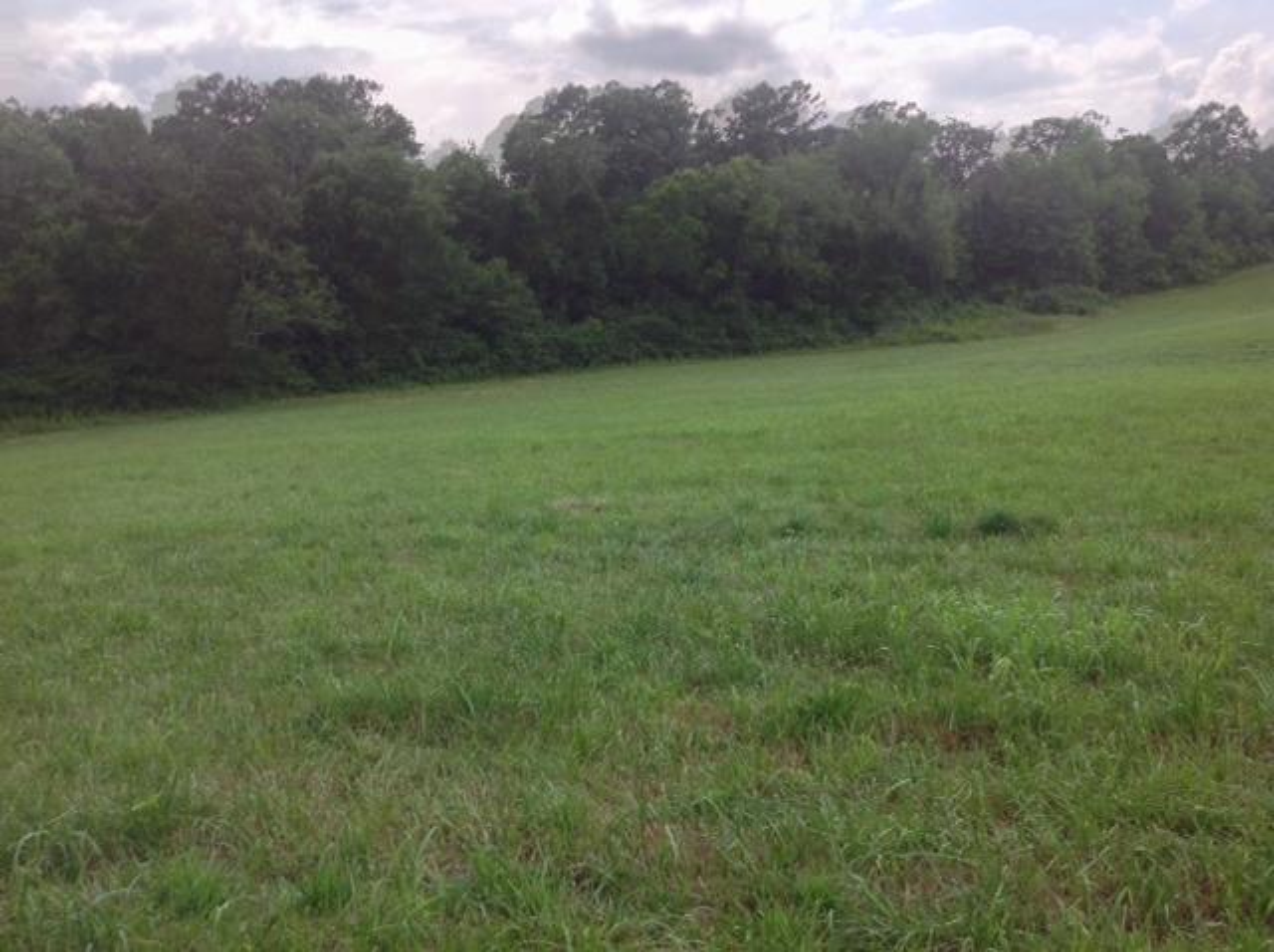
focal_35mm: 35
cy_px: 476
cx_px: 637
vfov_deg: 40.6
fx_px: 1286
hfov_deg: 52.7
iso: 50
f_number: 2.4
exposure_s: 1/530
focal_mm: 4.28
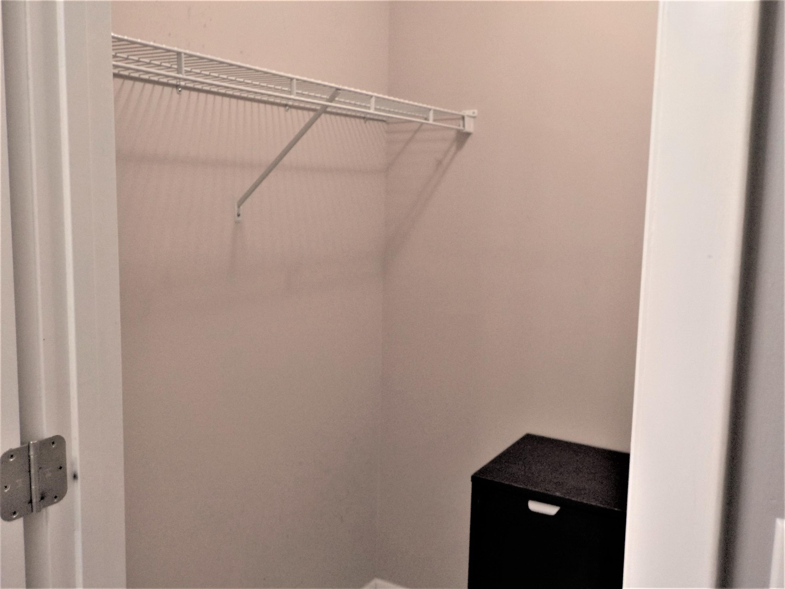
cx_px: 392
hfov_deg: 60.0
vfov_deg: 46.8
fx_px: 680
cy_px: 294
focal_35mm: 30
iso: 180
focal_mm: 4.1
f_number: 3.3
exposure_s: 1/30
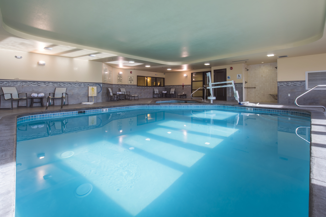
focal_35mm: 16
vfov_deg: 73.8
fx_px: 145
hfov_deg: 96.7
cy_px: 108
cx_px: 163
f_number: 18
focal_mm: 16
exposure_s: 1/2.5
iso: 100
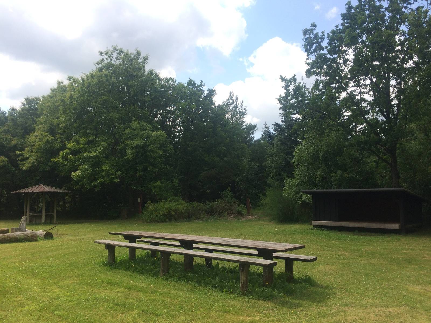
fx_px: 361
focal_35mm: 29
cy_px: 162
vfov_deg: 48.2
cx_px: 216
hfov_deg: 61.7
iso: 32
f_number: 2.2
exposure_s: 1/1325
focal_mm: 4.15
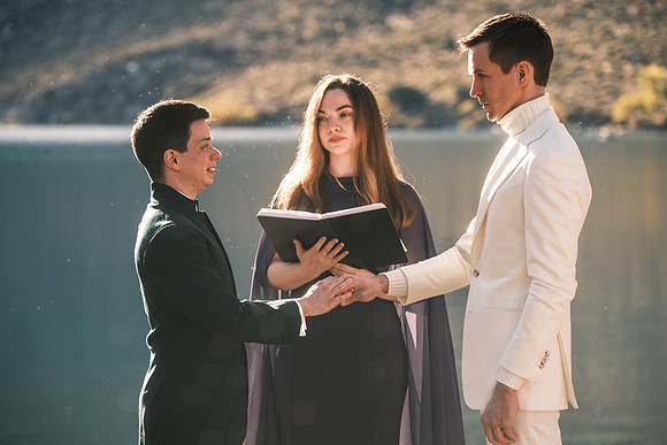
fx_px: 2946
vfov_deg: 8.6
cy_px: 222
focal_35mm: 159
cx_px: 334
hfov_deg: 12.9
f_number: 3.6
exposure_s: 1/320
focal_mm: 106
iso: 200
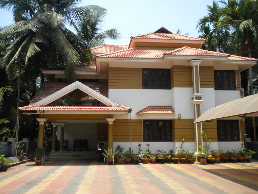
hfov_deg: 52.6
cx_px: 129
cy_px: 97
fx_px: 261
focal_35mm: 35
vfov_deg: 40.7
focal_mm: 6.3
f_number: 4.6
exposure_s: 1/518
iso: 113
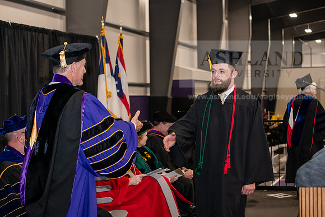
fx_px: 632
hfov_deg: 28.8
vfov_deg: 19.5
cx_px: 162
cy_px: 108
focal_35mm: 70
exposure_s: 1/200
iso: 2500
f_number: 5
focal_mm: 70
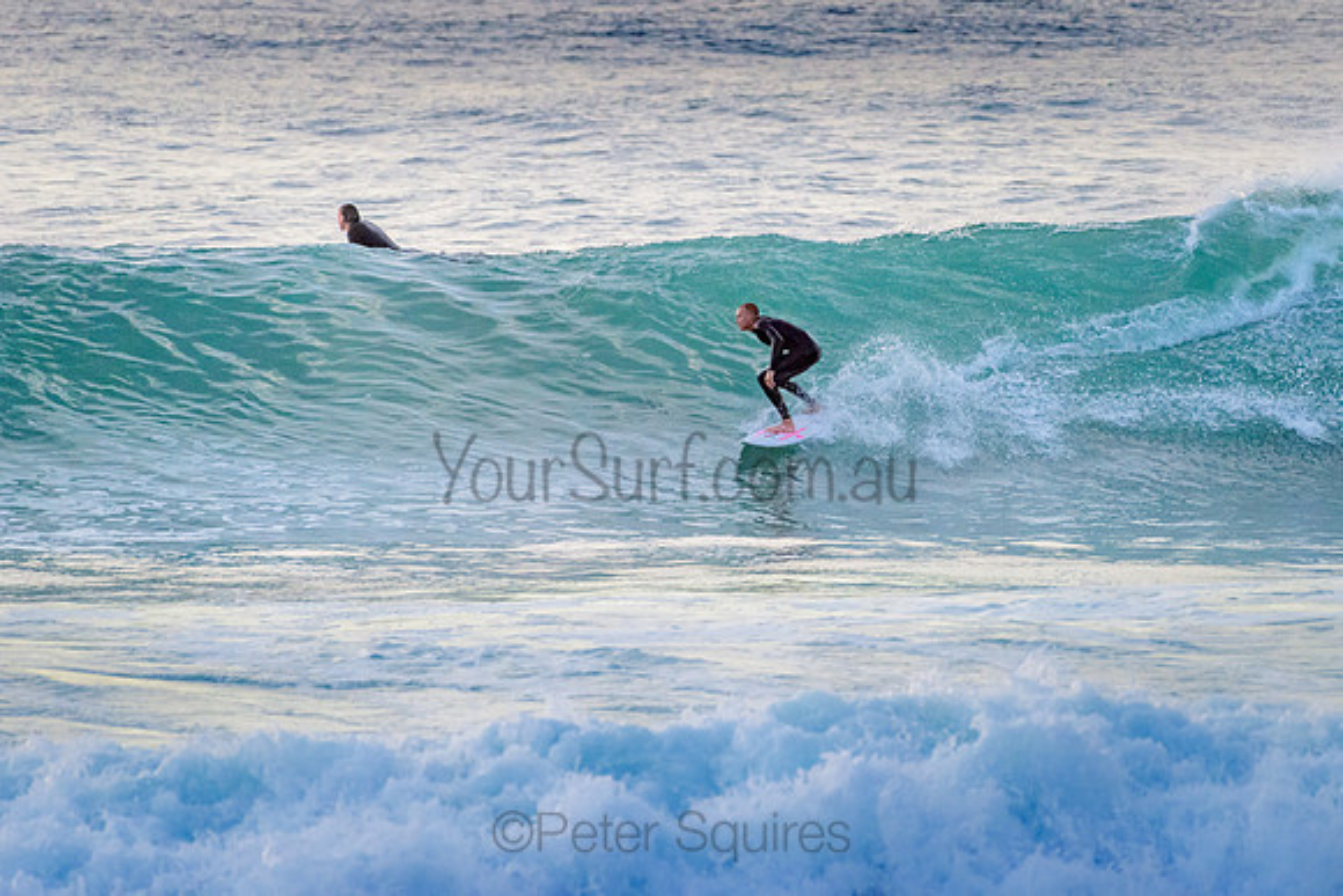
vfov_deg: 2.2
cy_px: 347
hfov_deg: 3.4
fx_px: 22866
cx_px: 769
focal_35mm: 613
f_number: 5.6
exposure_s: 1/2000
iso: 1600
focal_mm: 500
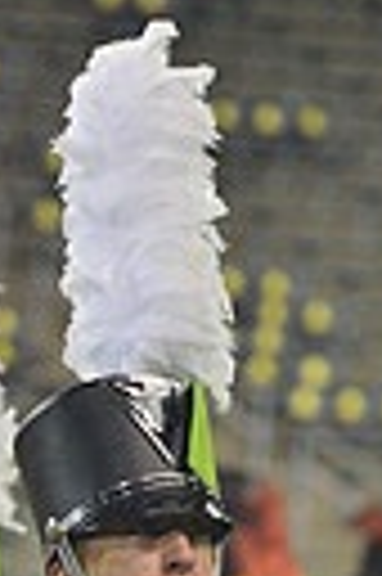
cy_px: 963
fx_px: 10900
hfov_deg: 2.0
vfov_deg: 3.0
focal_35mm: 683
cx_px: -11
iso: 2000
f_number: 5.6
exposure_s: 1/500
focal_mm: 195
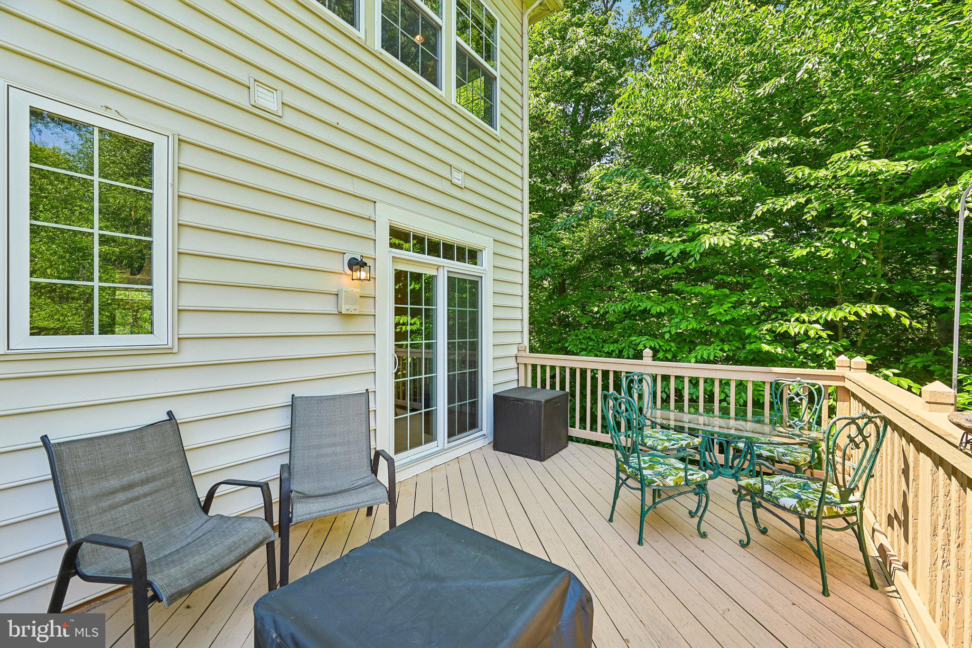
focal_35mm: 14
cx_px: 486
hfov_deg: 104.3
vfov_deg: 81.2
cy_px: 324
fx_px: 378
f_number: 8
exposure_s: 1/60
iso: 100
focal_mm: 14
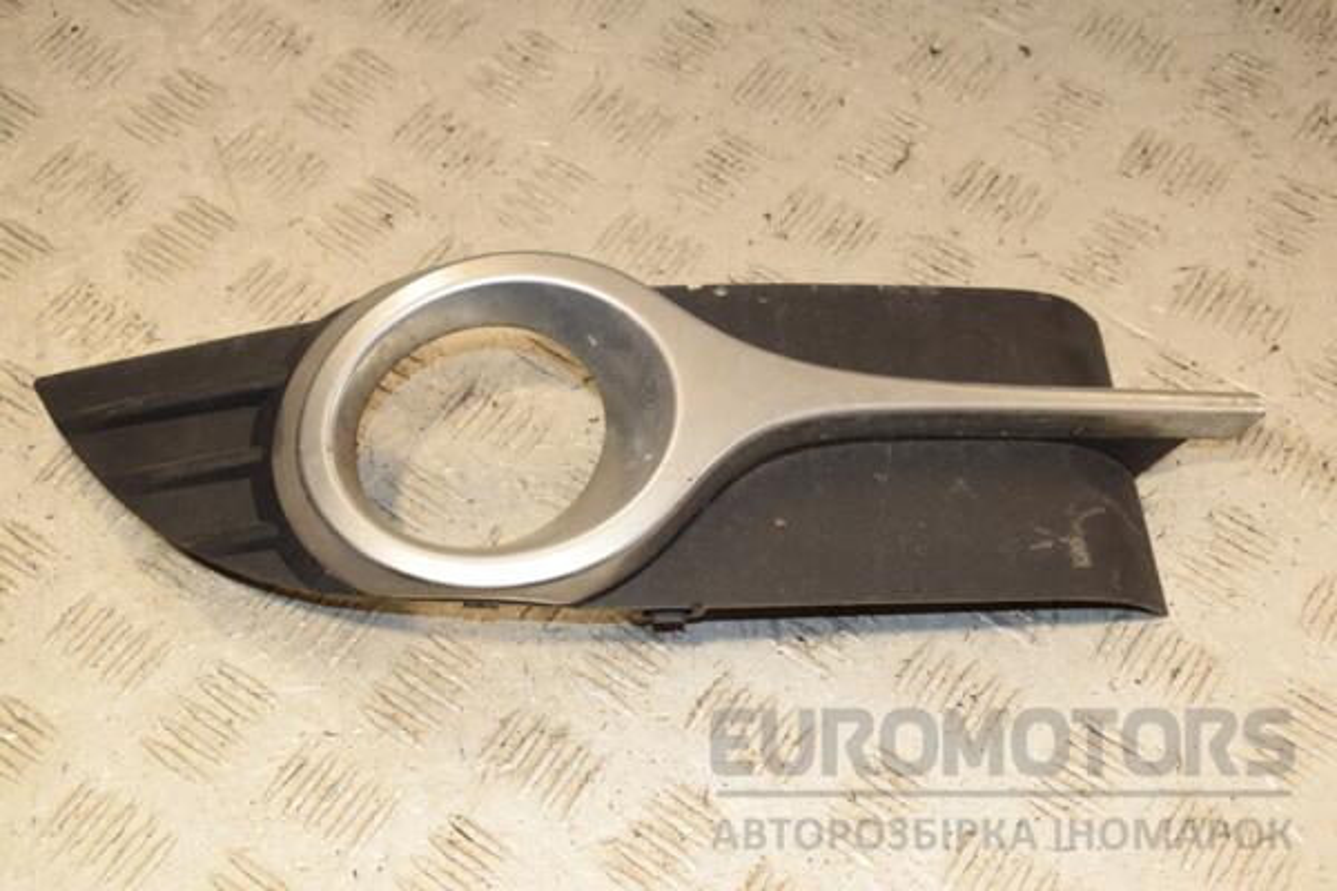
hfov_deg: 35.1
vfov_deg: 23.8
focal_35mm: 57
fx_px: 2117
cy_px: 446
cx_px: 668
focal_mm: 38
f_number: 8
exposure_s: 1/200
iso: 800
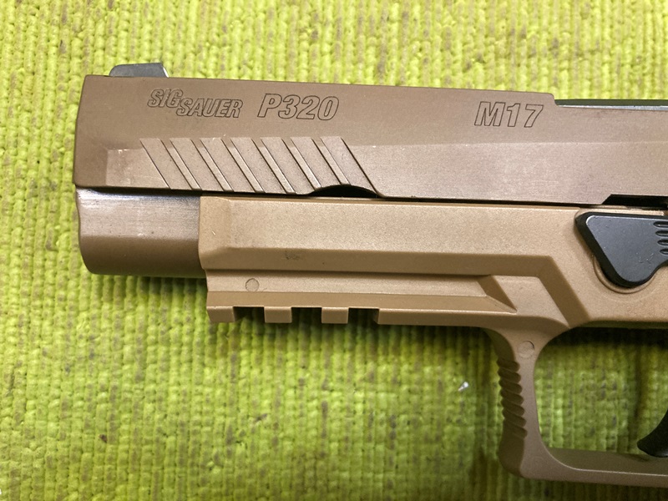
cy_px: 250
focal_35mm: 28
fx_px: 540
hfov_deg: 63.4
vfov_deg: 49.7
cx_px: 334
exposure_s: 1/50
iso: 320
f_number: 1.8
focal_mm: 3.99
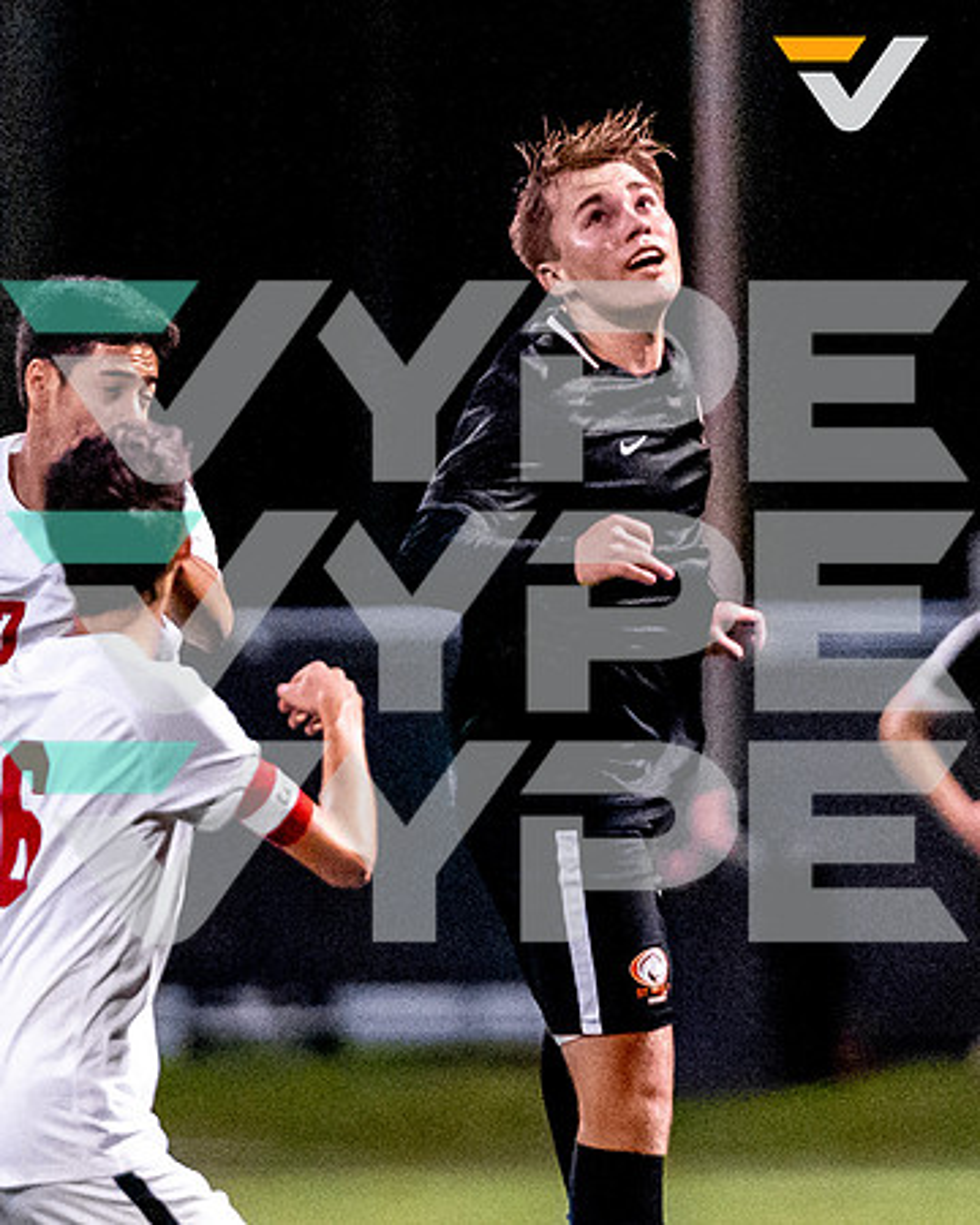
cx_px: 530
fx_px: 24389
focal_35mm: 673
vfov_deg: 2.9
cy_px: 841
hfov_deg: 2.3
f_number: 2.8
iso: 6400
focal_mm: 200
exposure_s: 1/1250
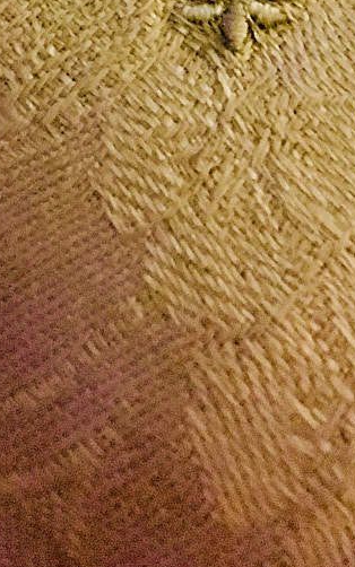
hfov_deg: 13.2
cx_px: 324
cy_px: -202
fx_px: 1516
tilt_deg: -55.9
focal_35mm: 98
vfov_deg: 19.3
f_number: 2.2
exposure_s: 1/17
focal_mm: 4.15
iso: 400
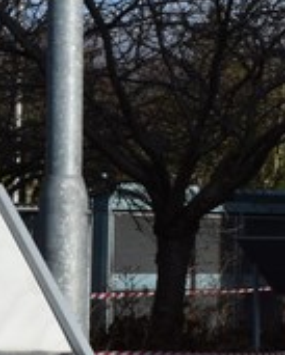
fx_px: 1456
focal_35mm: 138
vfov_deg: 13.8
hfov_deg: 9.3
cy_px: 302
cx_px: -510
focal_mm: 21
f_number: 16
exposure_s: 1/1000
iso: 800
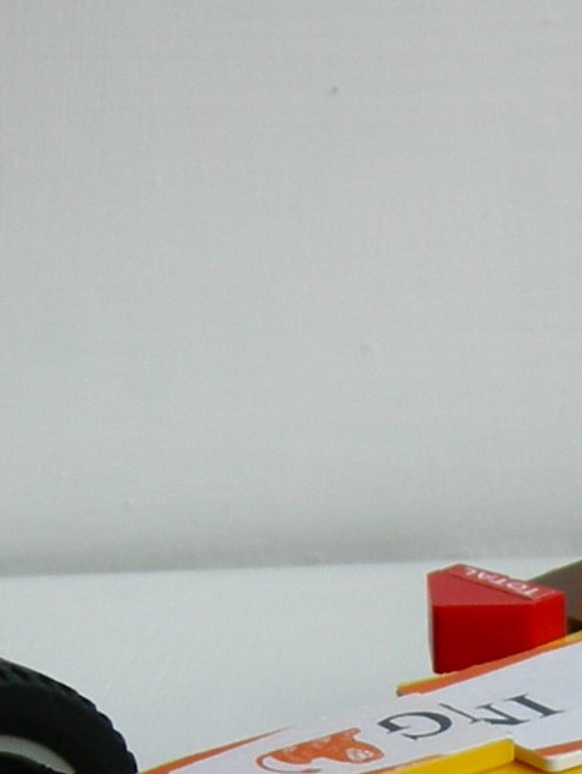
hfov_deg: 10.6
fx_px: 3091
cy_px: 925
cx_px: 643
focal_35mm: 138
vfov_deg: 13.9
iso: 64
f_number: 3
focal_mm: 7.5
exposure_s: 1/62.1
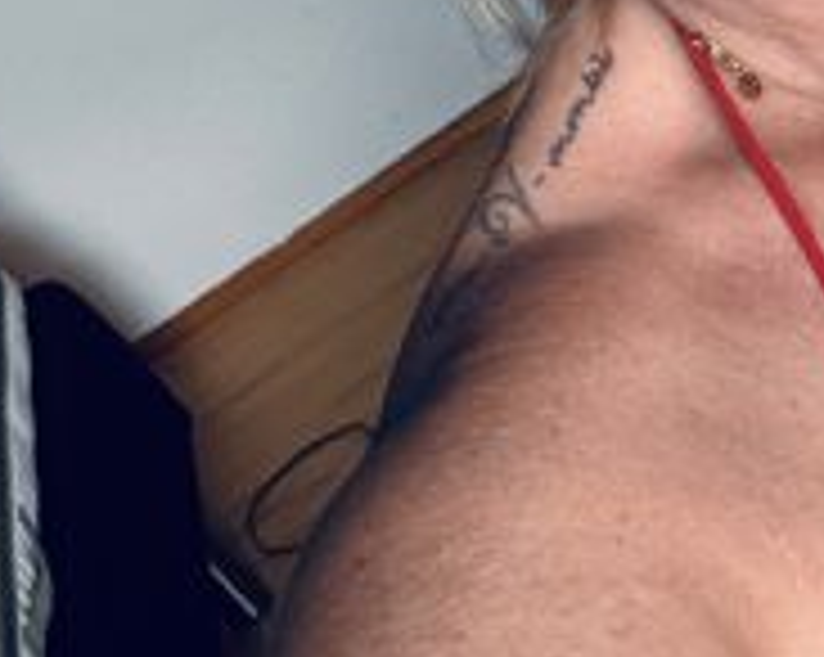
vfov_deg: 15.4
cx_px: 874
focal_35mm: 96
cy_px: -144
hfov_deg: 19.3
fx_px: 2339
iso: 40
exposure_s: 1/121
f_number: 1.9
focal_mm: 2.69
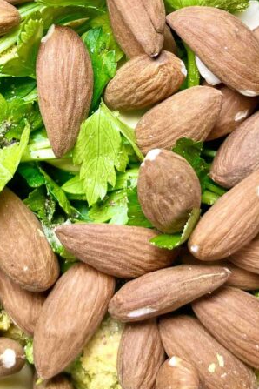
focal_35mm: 62
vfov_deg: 31.5
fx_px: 669
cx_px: 89
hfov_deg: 21.8
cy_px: 75
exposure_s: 1/361
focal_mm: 5.1
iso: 50
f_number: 1.6
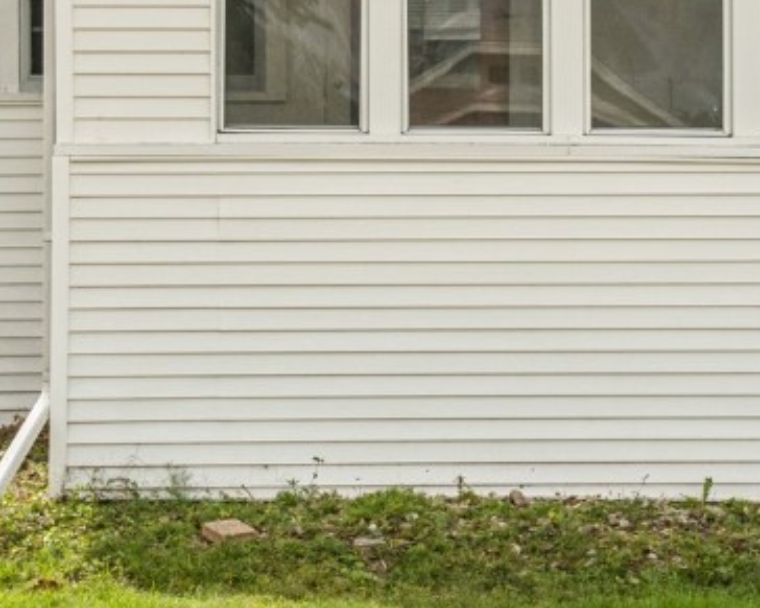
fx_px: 2136
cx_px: 568
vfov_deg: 15.7
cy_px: -92
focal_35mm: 95
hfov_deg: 20.0
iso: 400
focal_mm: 32
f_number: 9
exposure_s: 1/1600
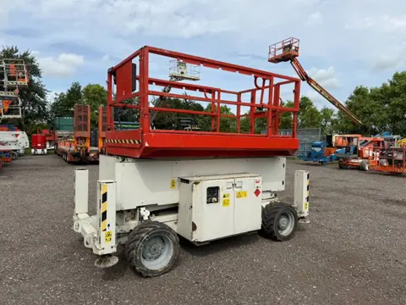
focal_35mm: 24
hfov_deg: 71.6
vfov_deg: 56.8
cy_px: 152
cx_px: 203
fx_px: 281
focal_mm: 6.76
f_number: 1.78
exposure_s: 1/5714
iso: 80
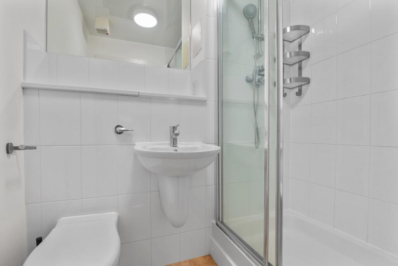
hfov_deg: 96.7
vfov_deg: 73.8
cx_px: 199
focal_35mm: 16
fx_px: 177
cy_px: 133
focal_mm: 16
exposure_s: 1/15
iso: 250
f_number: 9
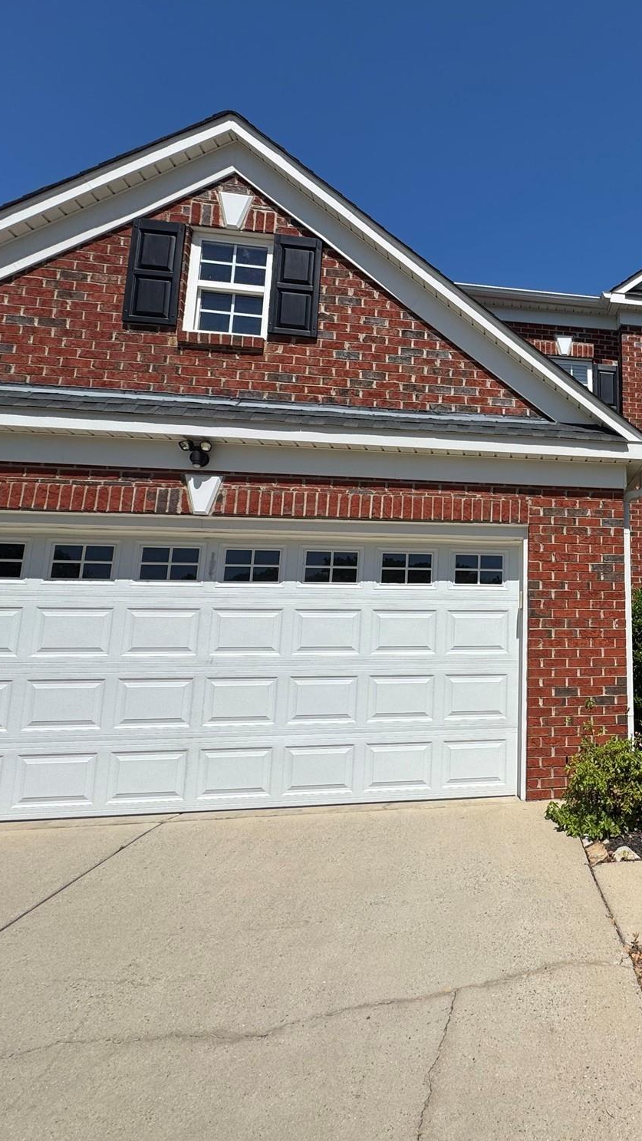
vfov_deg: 83.8
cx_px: 622
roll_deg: +0.7
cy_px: 575
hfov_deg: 46.2
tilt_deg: +8.9
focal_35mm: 21
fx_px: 635
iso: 40
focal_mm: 2.22
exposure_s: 1/2494
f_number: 2.2
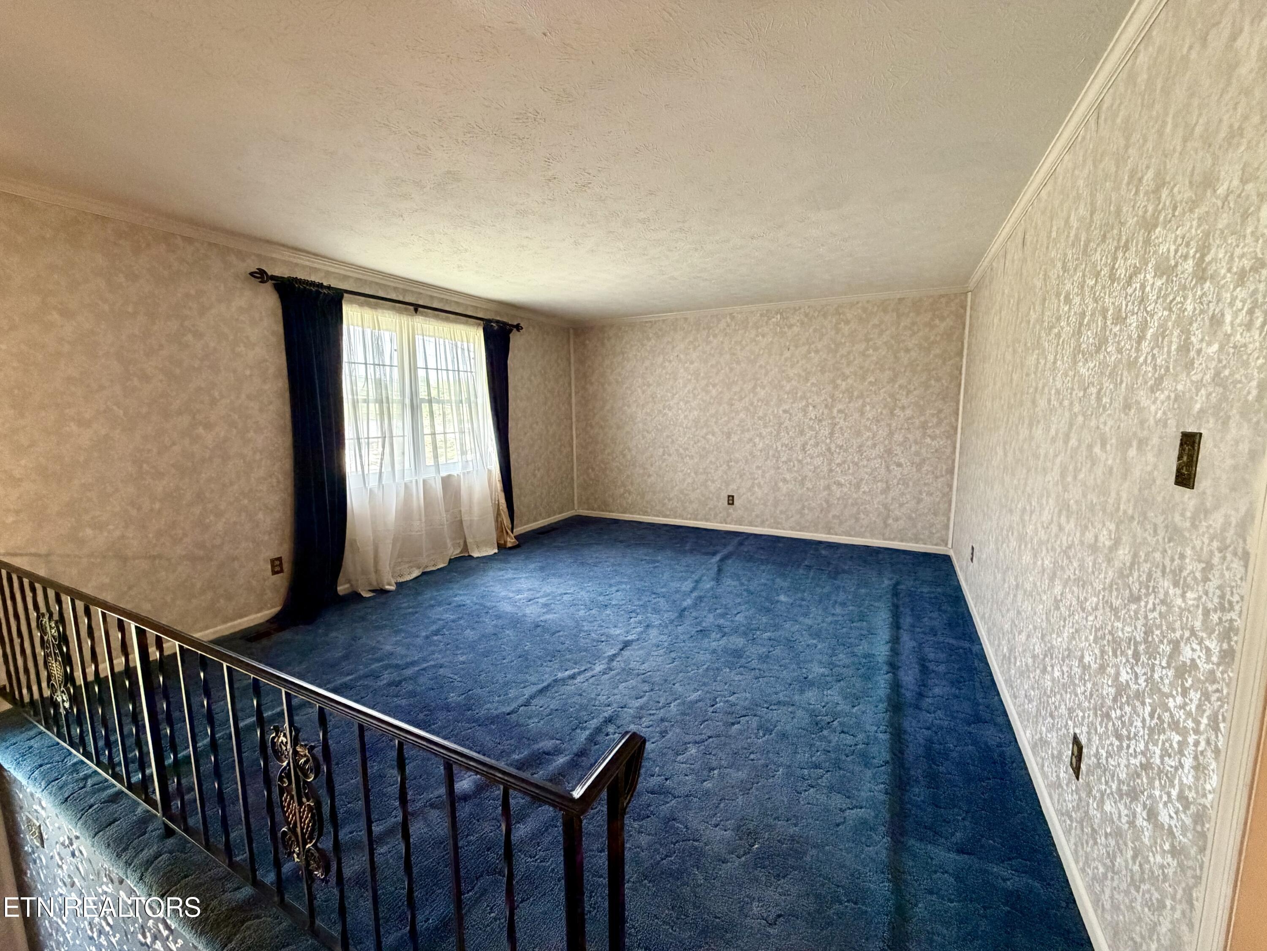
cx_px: 634
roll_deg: +1.2
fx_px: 512
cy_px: 476
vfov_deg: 85.7
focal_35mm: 14
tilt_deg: -6.7
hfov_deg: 102.1
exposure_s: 1/60
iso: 500
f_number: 2.2
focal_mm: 2.22
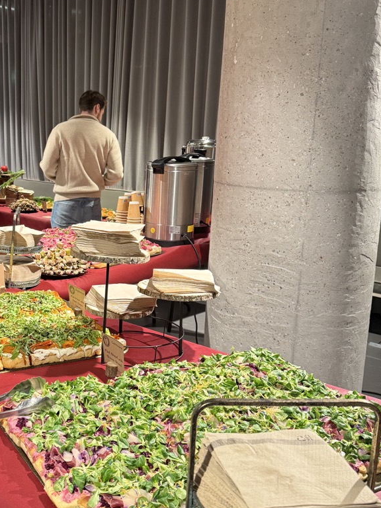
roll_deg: -0.8
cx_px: 67
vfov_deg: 46.8
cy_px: 239
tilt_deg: -9.9
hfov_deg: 34.7
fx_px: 587
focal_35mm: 40
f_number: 1.78
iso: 200
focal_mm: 6.76
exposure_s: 1/70
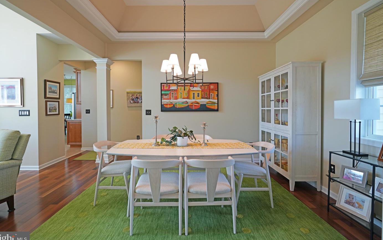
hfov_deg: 94.3
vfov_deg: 67.9
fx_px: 177
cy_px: 112
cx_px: 186
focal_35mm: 17
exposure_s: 1/160
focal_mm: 16
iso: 800
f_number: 4
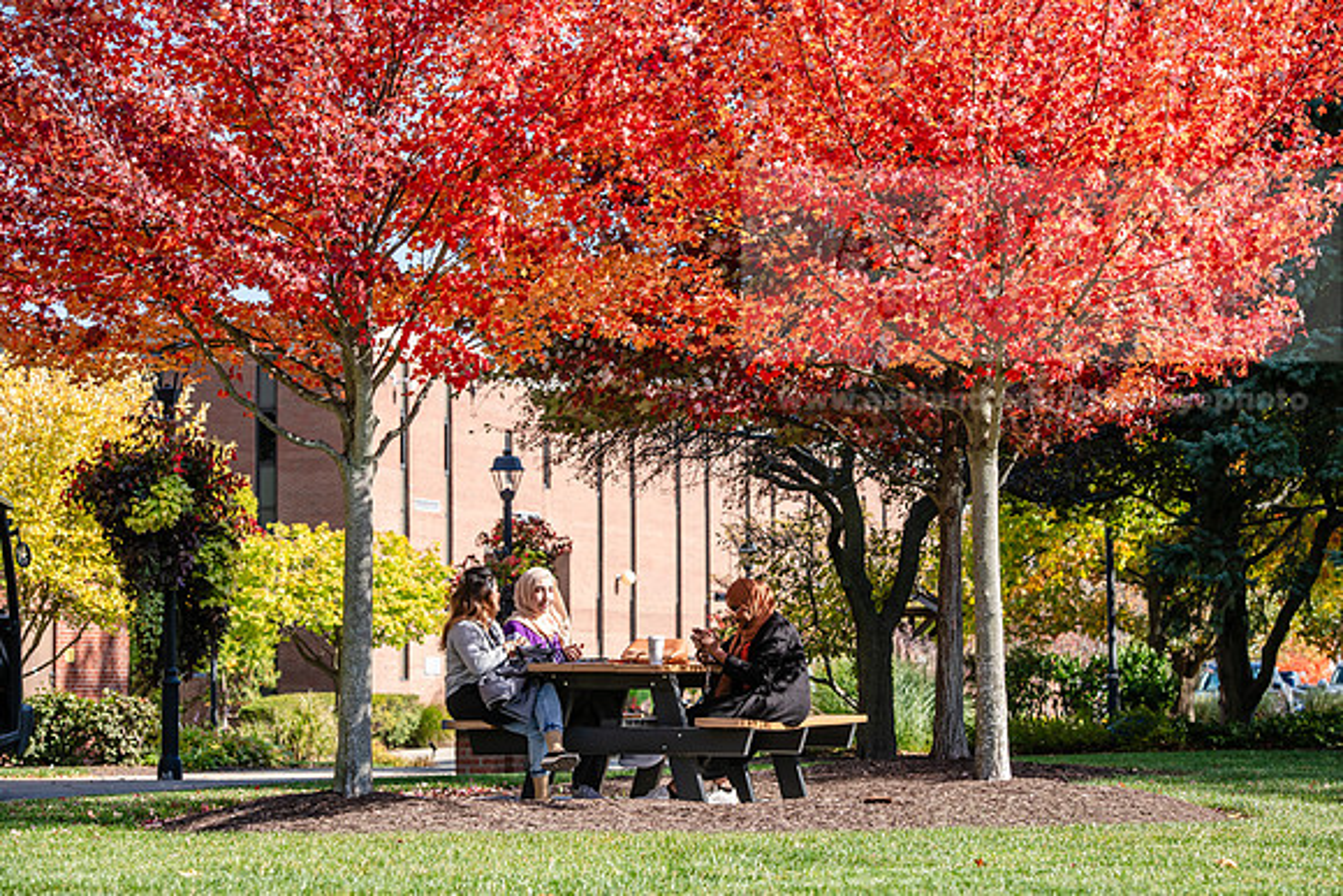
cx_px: 672
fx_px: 3731
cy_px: 448
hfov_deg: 20.4
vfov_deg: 13.7
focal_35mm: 100
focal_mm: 100
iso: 160
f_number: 6.3
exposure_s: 1/320
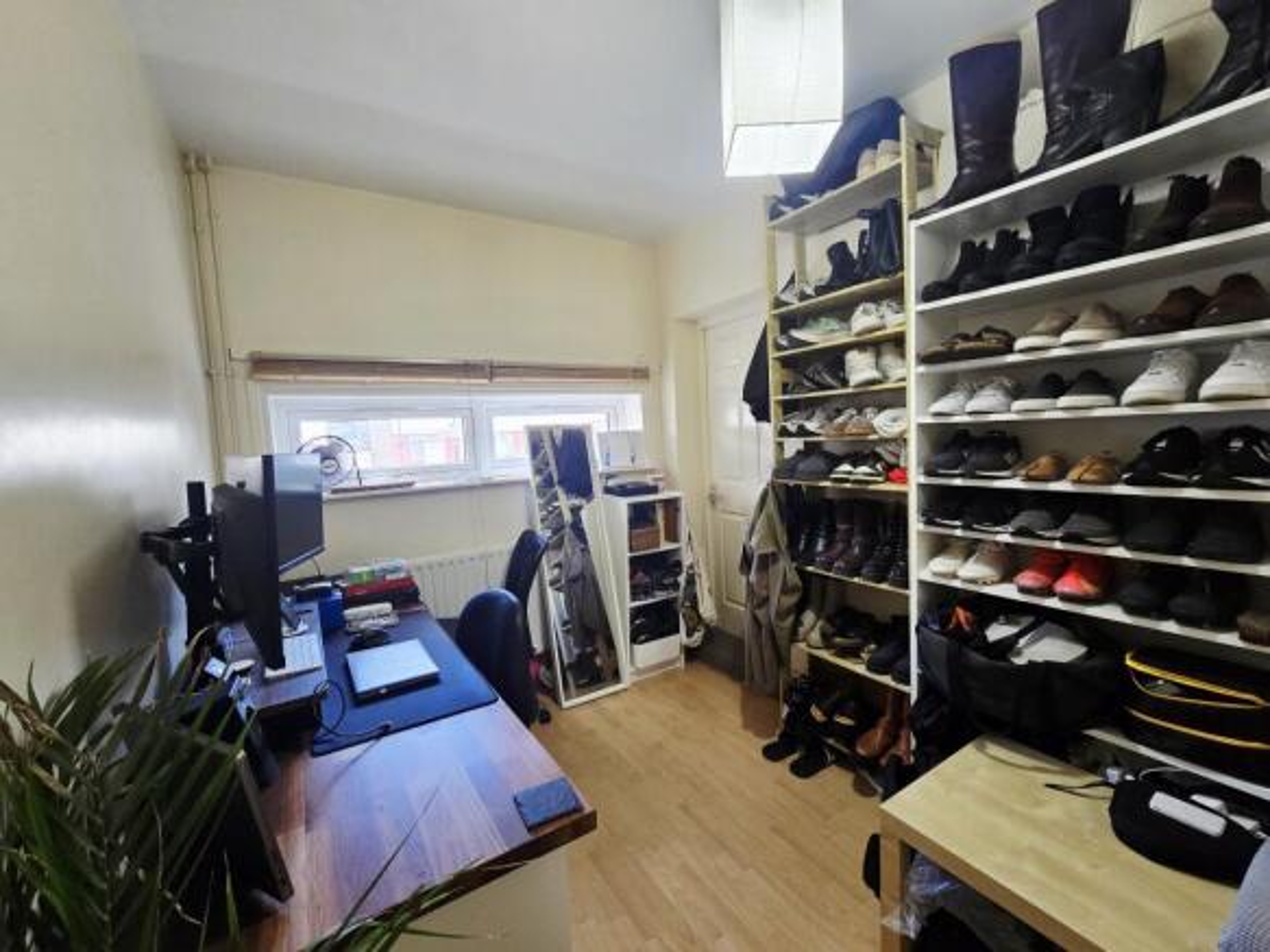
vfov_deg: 89.9
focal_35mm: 13
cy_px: 476
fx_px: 477
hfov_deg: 106.2
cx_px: 635
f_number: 2.2
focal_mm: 2.2
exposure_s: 1/60.2
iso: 200
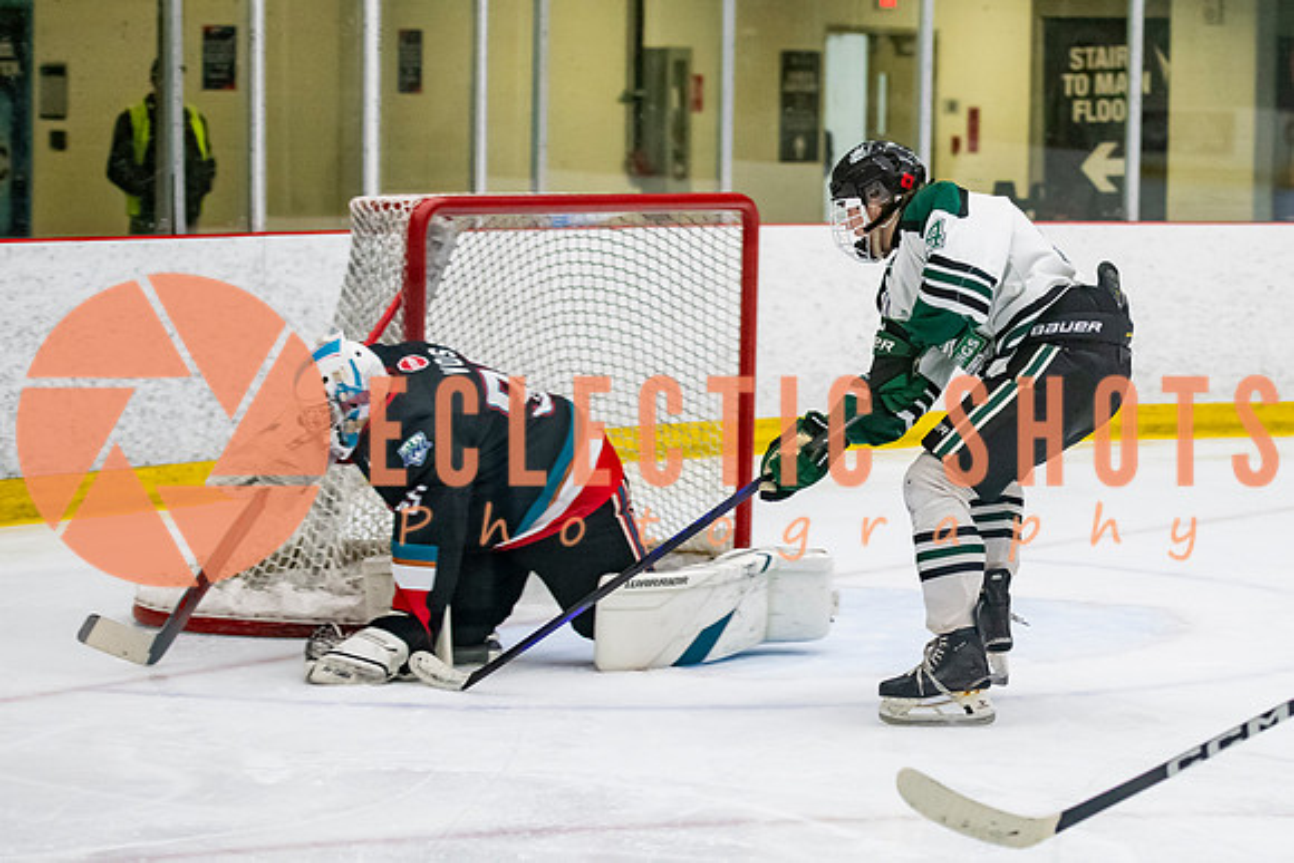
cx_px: 1008
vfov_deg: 9.5
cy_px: 461
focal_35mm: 145
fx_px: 5216
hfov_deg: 14.1
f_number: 3.2
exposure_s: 1/640
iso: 2000
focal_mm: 80
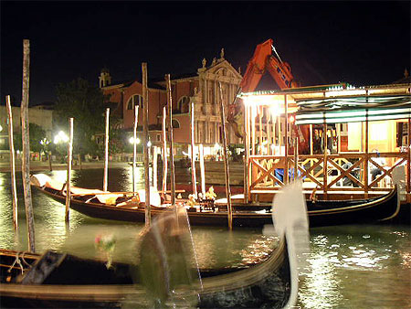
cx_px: 206
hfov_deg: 49.0
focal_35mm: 38
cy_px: 154
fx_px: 451
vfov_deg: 37.8
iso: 125
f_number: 2.8
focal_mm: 6
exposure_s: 2
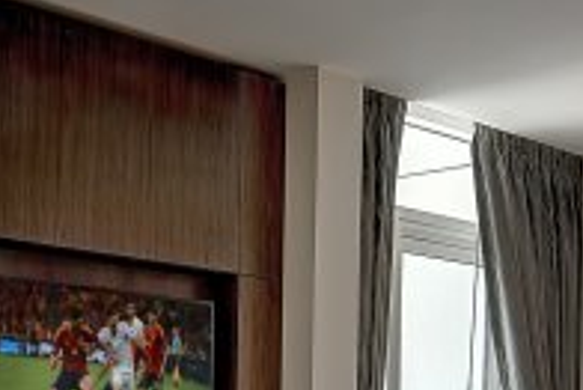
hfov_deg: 27.5
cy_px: 433
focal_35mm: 73
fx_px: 1183
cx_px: 184
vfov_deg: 18.0
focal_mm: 14
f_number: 8
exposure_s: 1/8
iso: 100
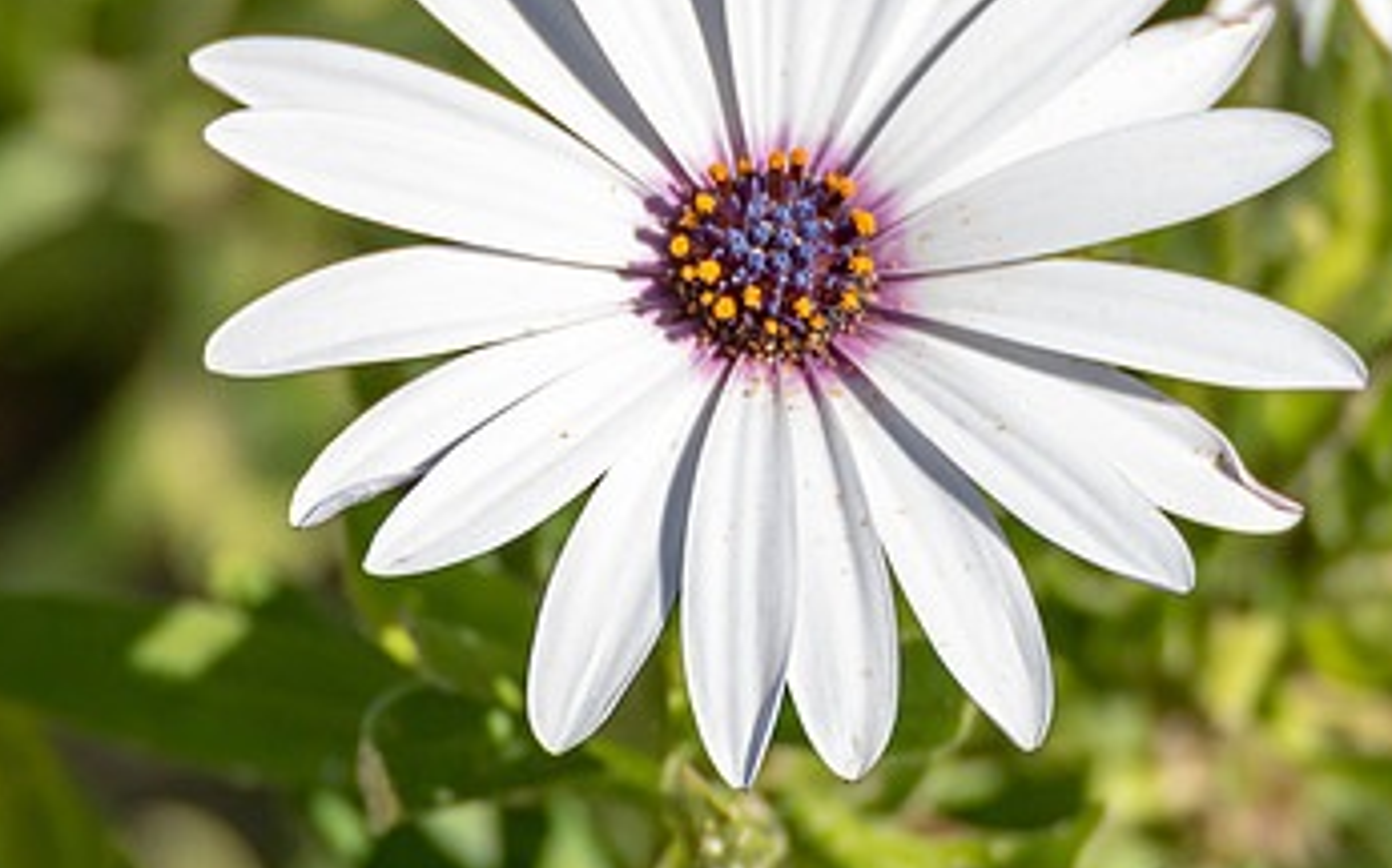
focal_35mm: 1866
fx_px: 70767
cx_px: 763
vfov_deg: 0.7
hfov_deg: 1.1
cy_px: 77
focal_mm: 600
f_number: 6.3
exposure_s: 1/2000
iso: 200
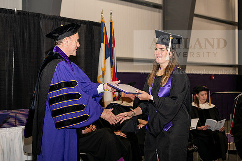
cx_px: 121
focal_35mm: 80
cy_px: 80
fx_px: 538
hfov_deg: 25.4
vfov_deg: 17.1
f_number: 5.6
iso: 2000
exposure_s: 1/200
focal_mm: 80
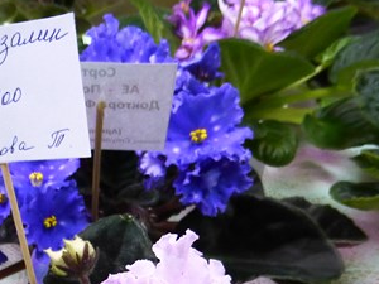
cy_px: 365
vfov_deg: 20.9
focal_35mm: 64
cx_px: 38
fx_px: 701
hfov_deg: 29.1
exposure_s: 1/40
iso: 400
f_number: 3.3
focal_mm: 4.3
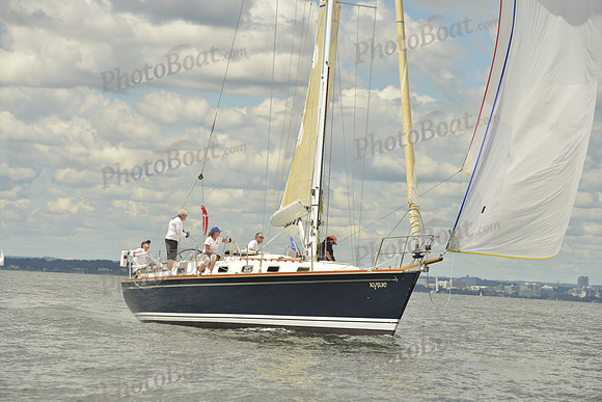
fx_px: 2174
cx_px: 301
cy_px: 201
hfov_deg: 15.8
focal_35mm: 130
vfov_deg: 10.6
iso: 200
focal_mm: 130
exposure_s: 1/1000
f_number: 8
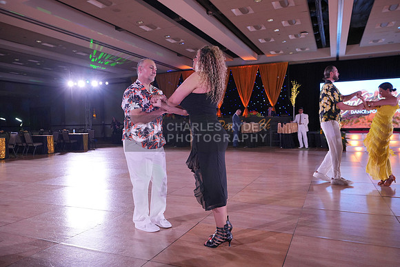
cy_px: 134
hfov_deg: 67.4
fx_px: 300
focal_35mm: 27
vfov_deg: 48.0
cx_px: 200
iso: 2000
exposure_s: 1/400
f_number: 4
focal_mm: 27
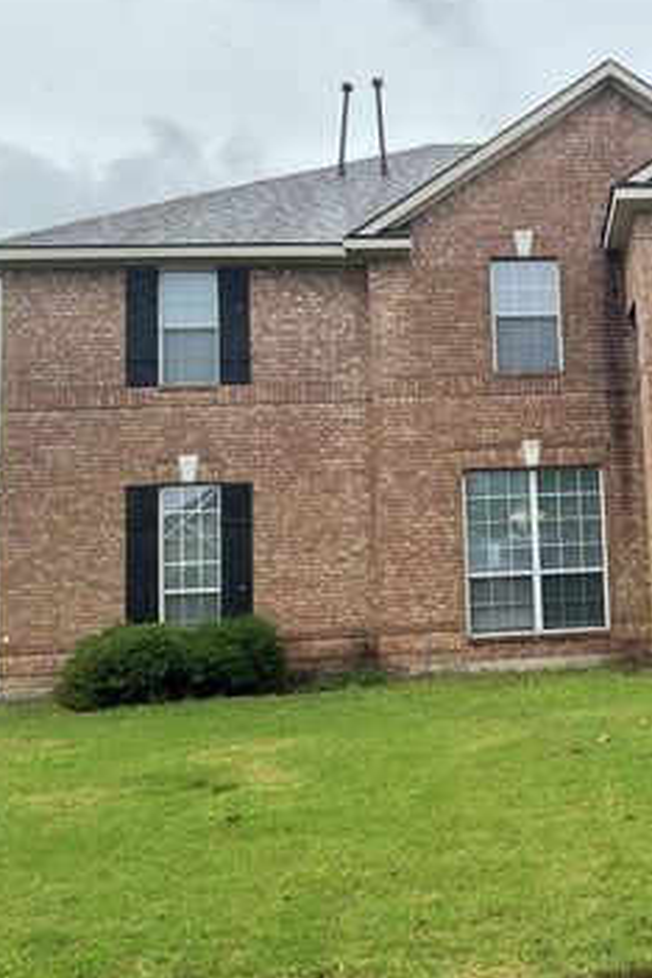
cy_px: 481
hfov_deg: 29.3
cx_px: 638
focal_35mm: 43
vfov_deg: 45.4
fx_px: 1168
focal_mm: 3
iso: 16
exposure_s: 1/855
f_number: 1.8
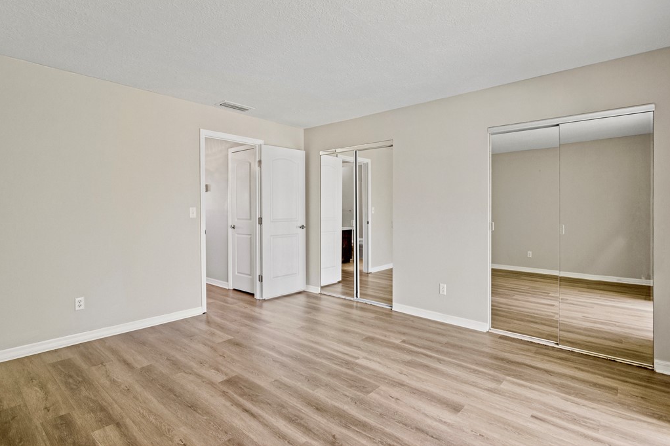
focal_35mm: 18
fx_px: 326
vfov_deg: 68.7
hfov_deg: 91.5
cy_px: 210
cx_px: 331
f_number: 6.3
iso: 320
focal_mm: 11
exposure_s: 1/10
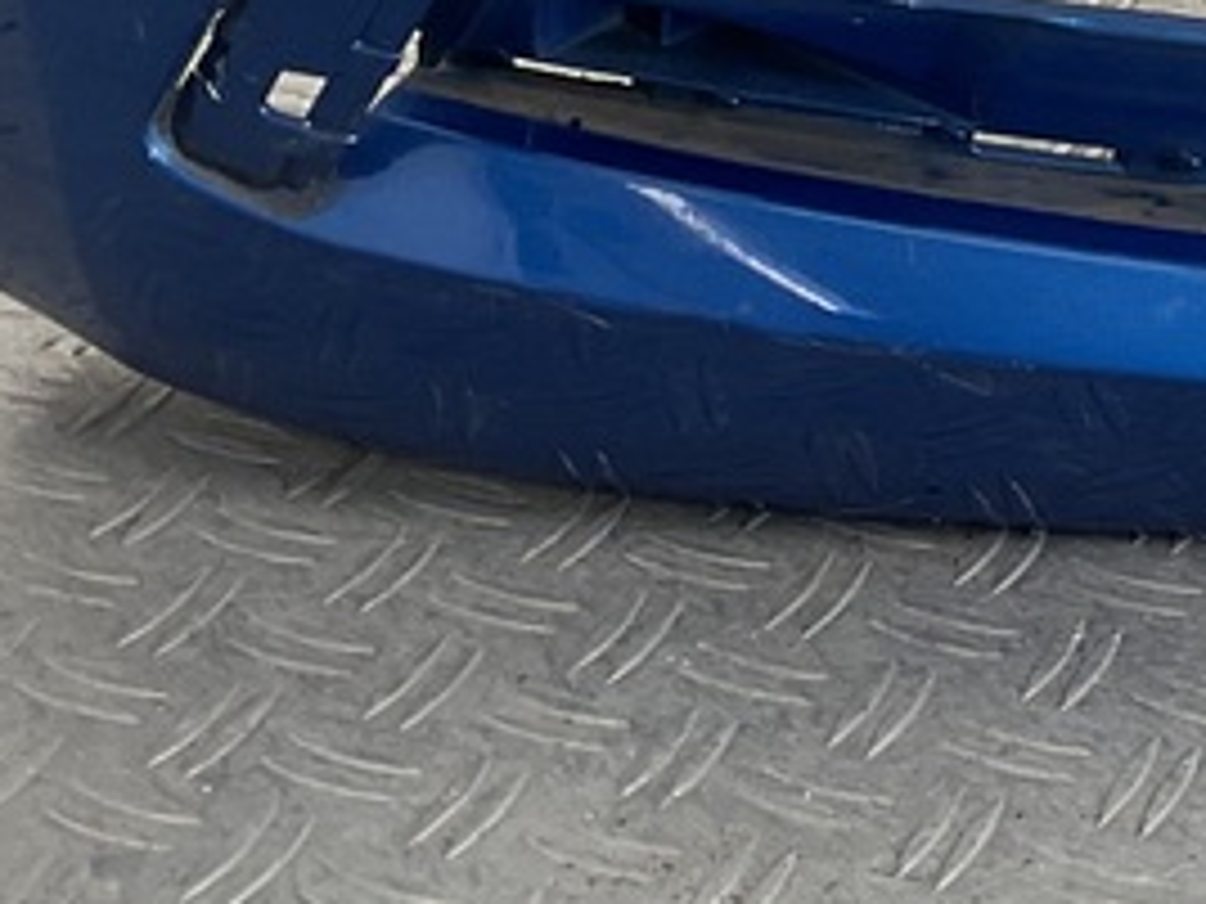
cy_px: -495
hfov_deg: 17.4
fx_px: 3797
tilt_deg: -16.4
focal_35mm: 109
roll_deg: -3.1
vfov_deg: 12.8
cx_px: 1346
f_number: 1.8
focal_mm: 3
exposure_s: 1/219
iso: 16
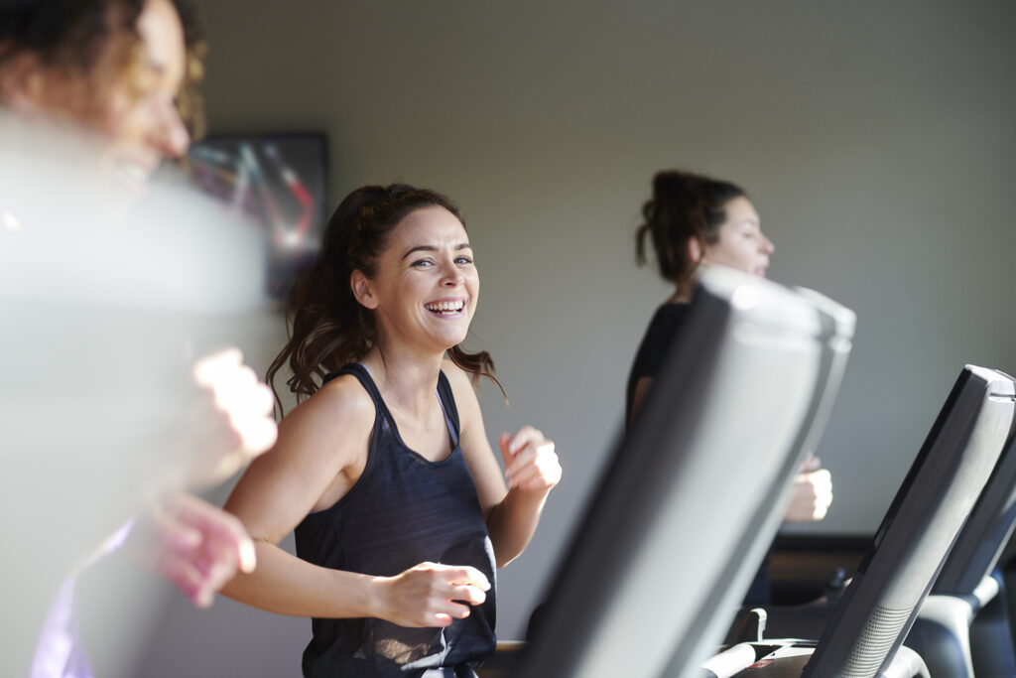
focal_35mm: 85
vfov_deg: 16.1
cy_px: 339
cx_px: 508
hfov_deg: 23.9
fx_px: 2399
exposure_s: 1/250
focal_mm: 85
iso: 640
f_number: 3.2
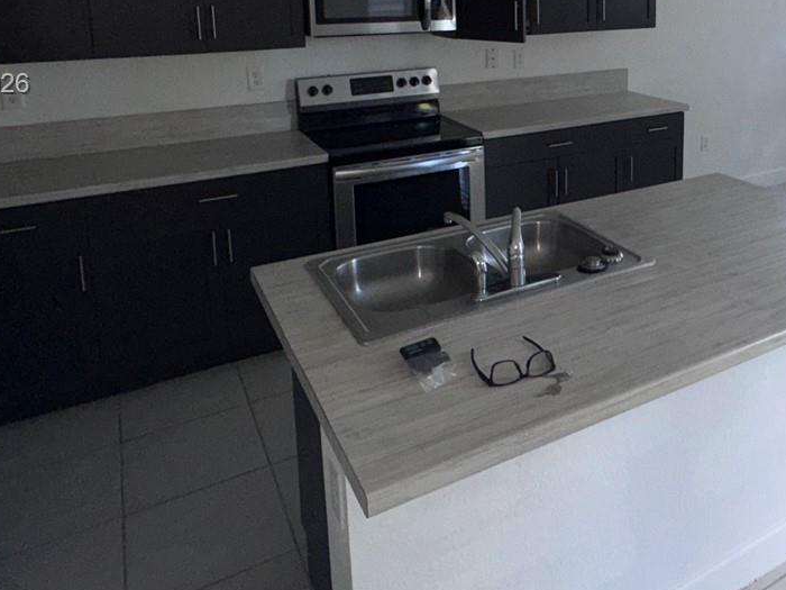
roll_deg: -0.6
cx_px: 578
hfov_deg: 54.5
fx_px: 727
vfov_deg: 41.5
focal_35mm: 32
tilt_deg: -8.6
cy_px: 85
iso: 50
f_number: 2.2
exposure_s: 1/122
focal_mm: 2.22
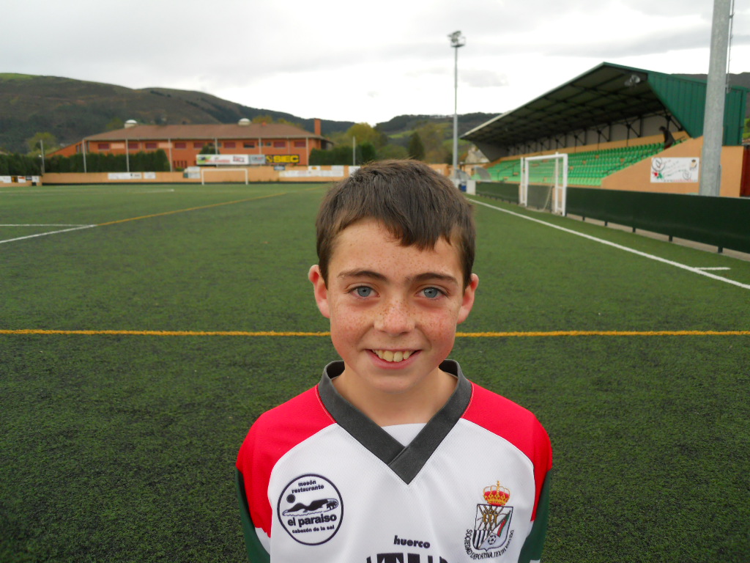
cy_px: 282
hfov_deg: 63.4
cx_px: 375
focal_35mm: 28
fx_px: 607
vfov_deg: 49.7
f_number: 2.7
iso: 200
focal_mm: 5
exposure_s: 1/250
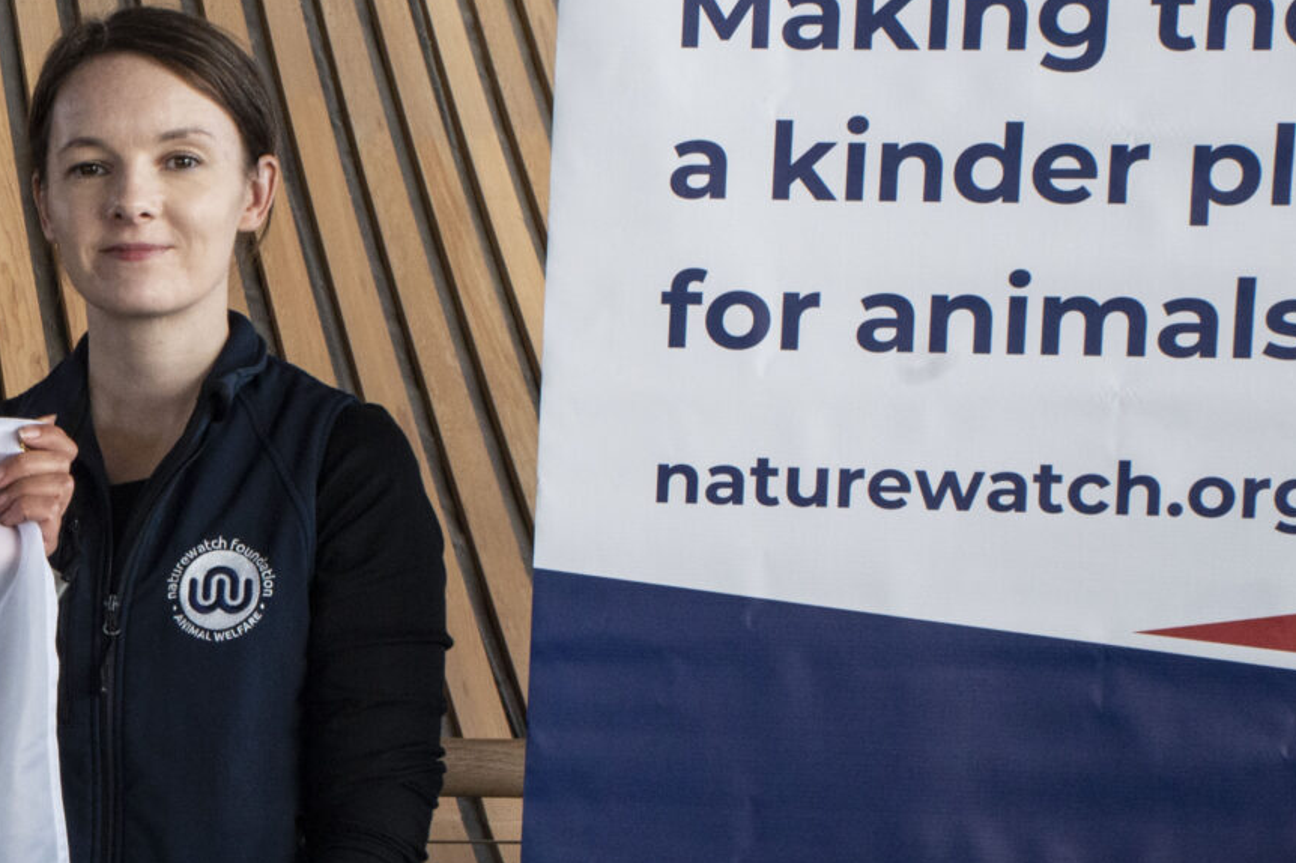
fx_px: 3850
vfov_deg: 12.7
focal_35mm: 107
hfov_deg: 17.9
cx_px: -379
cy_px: 746
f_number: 13
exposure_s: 1/125
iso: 1600
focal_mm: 36
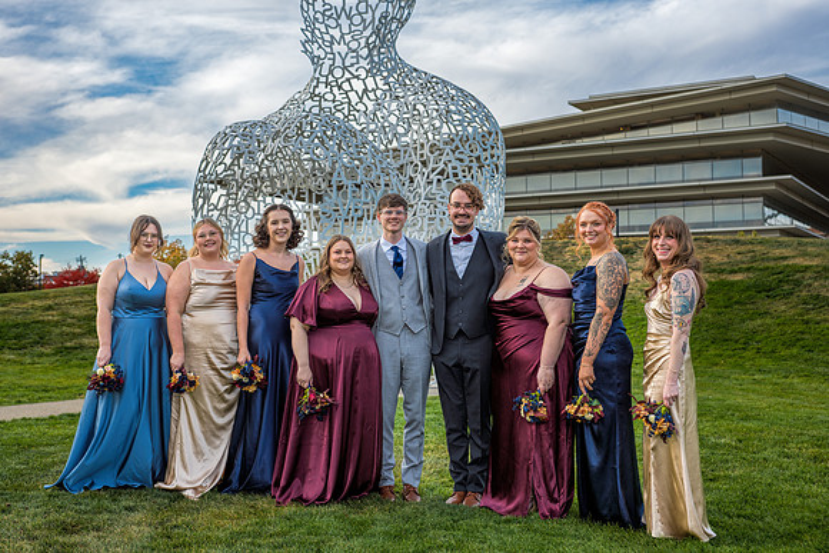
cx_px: 414
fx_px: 806
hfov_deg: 54.4
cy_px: 276
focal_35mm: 35
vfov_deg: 37.9
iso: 100
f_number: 4
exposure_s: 1/250
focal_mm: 35
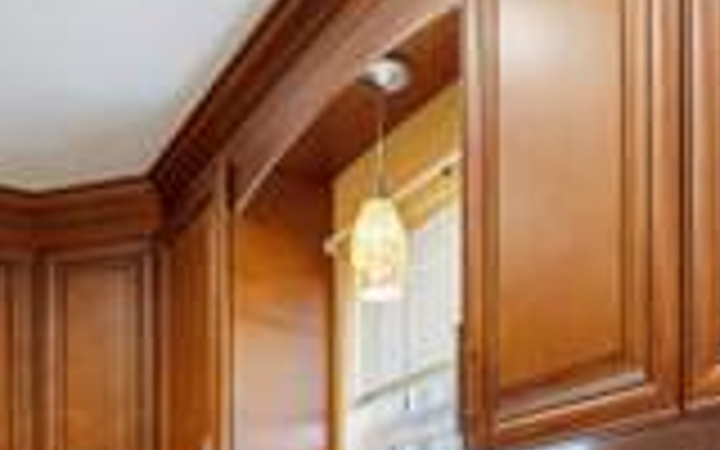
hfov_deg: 40.8
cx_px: 284
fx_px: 961
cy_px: 659
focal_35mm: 49
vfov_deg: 22.2
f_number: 3.2
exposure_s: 1/50
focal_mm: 16
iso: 800
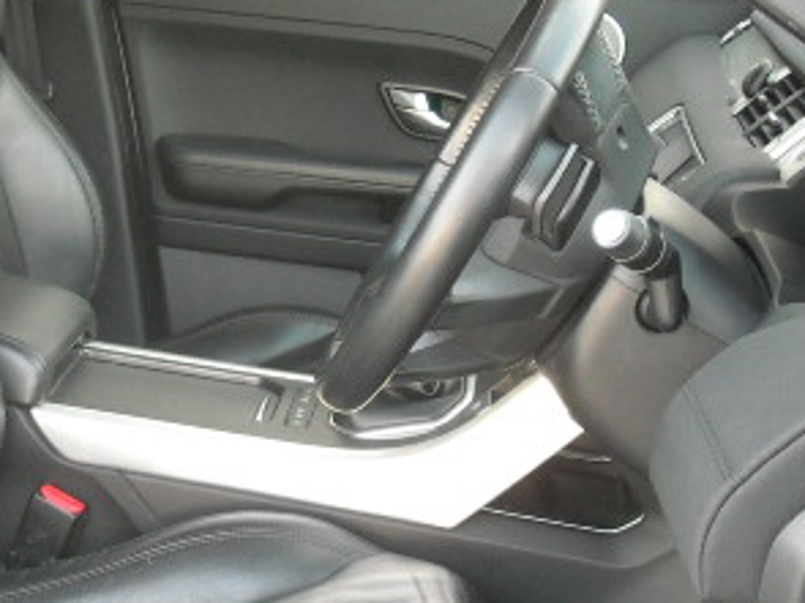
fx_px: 1767
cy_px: 289
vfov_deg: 19.4
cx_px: 25
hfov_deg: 24.6
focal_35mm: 76
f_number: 2.8
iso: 400
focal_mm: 5.7
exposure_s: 1/192
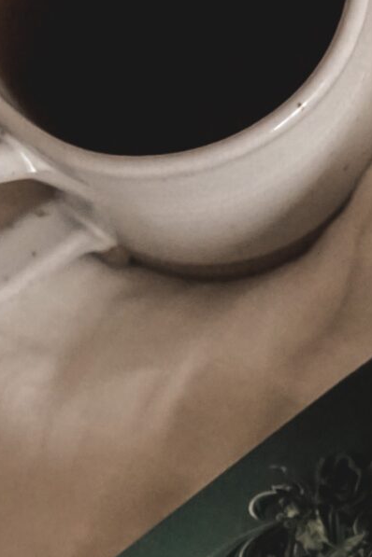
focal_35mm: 120
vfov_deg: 16.3
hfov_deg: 10.9
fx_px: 1860
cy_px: 699
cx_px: 577
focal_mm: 28
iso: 5000
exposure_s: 1/160
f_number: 3.5
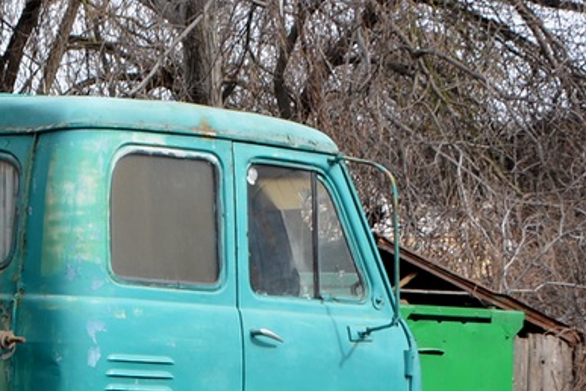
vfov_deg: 10.0
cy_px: 364
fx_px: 2214
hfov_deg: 14.1
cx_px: -285
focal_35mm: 136
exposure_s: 1/200
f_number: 7.1
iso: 200
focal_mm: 26
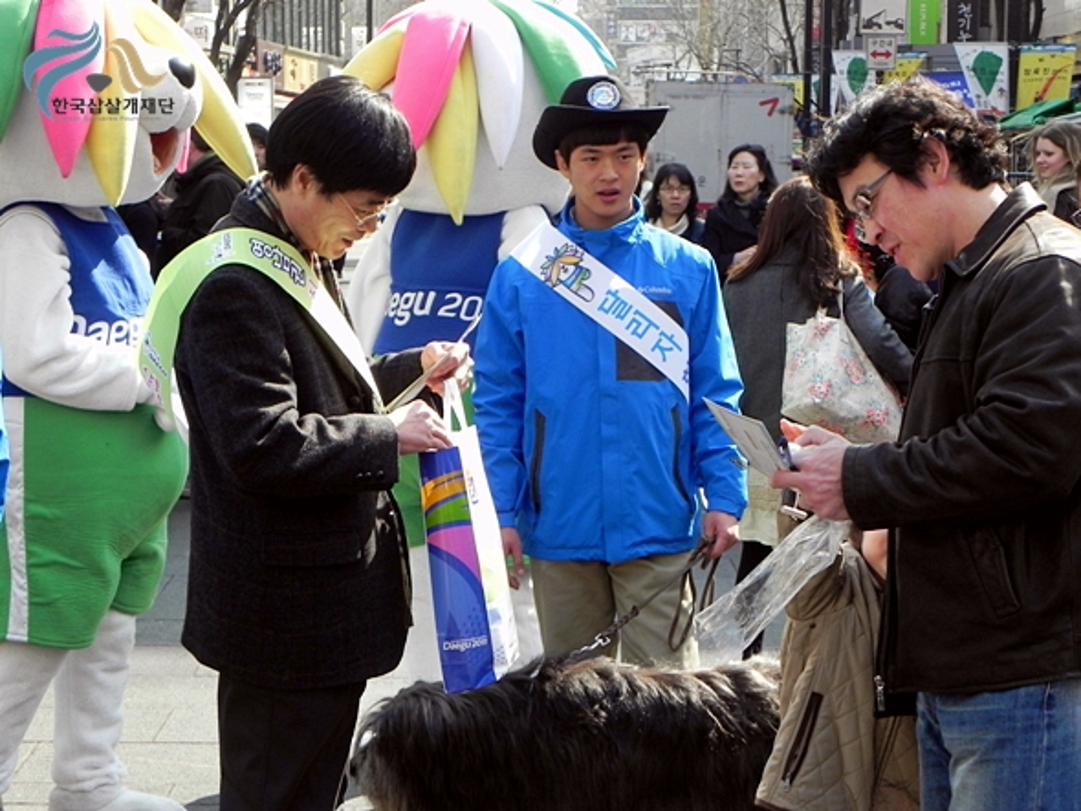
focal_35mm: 75
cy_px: 406
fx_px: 2343
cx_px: 540
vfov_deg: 19.7
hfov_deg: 26.0
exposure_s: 1/193
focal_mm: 13.4
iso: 160
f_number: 5
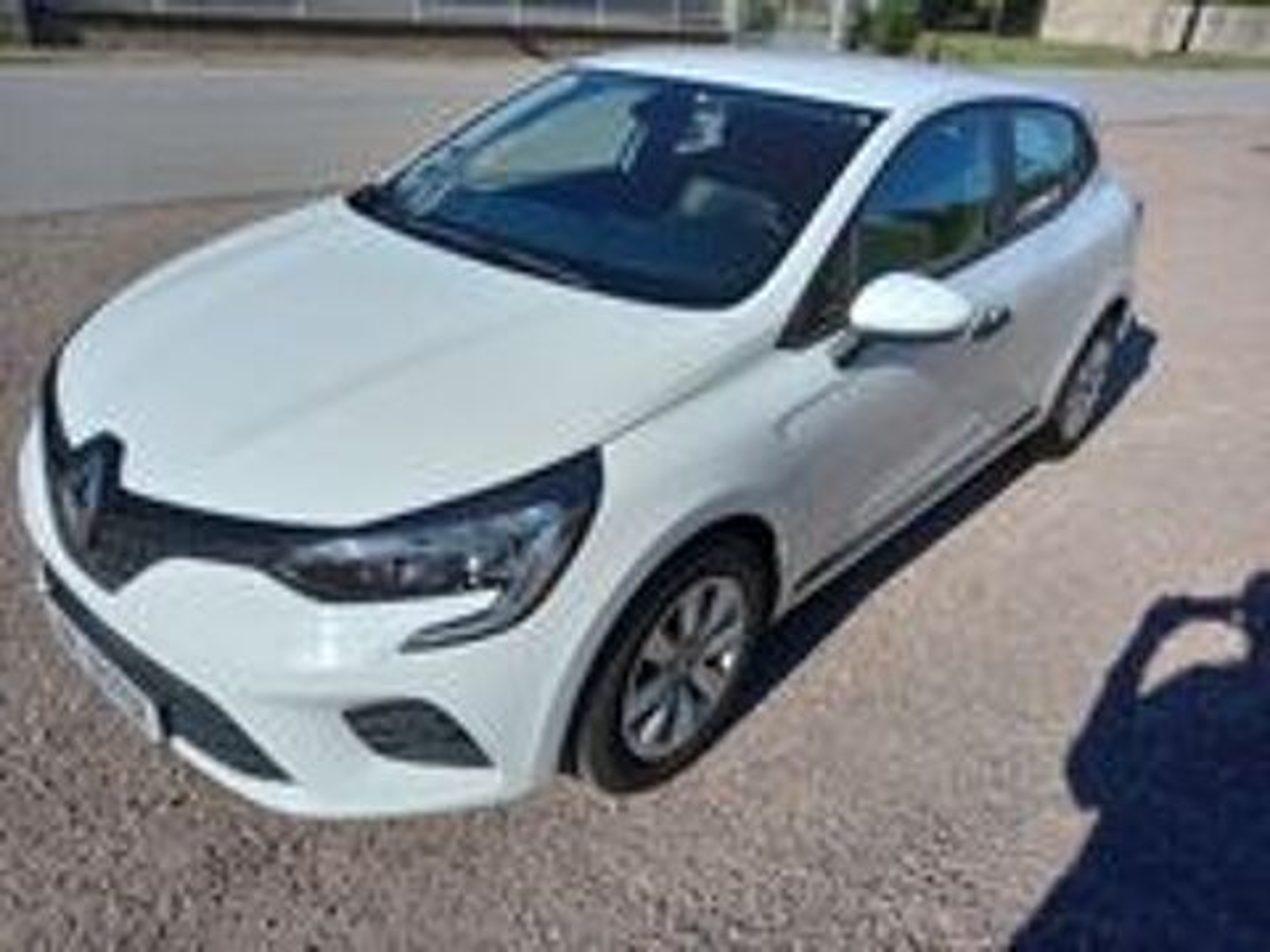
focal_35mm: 25
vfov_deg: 54.9
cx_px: 635
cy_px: 476
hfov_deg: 69.4
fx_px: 917
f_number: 2
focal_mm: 4.6
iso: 25
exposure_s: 1/1220
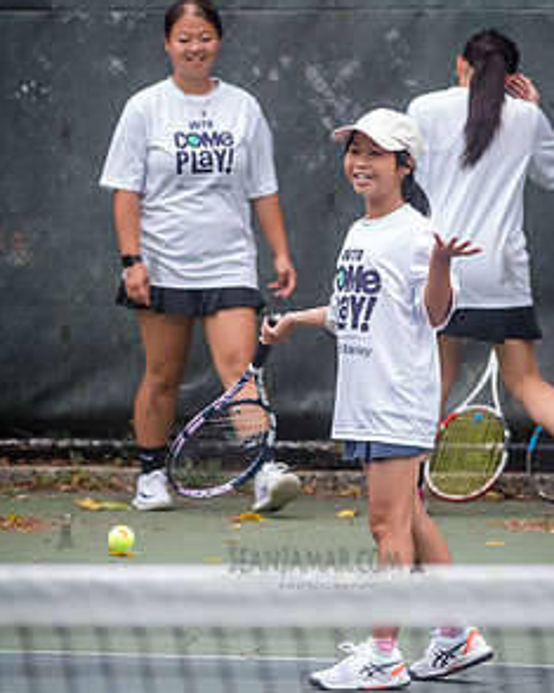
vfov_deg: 4.4
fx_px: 8982
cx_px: 330
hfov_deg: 3.5
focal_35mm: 438
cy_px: 328
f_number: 6.3
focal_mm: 200
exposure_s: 1/1000
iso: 1250
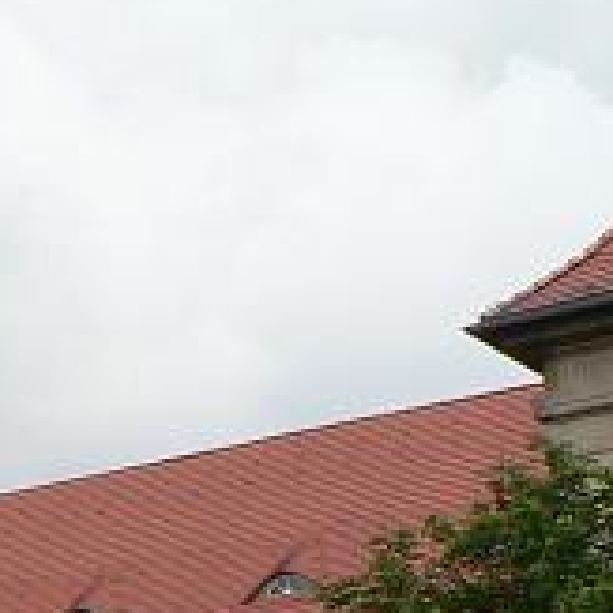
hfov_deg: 10.4
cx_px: -583
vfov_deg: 10.9
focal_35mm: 156
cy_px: 801
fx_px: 3125
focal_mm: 6
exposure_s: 1/400
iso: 80
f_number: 5
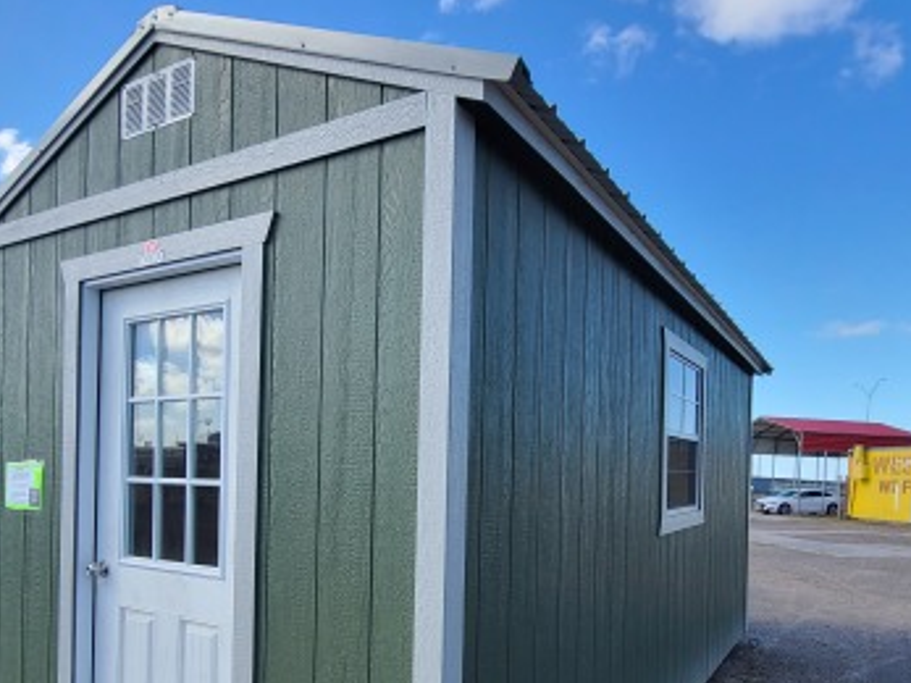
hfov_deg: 71.6
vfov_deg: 55.1
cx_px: 459
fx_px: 631
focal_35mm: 24
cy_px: 478
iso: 50
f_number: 2.2
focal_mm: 2.2
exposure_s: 1/878
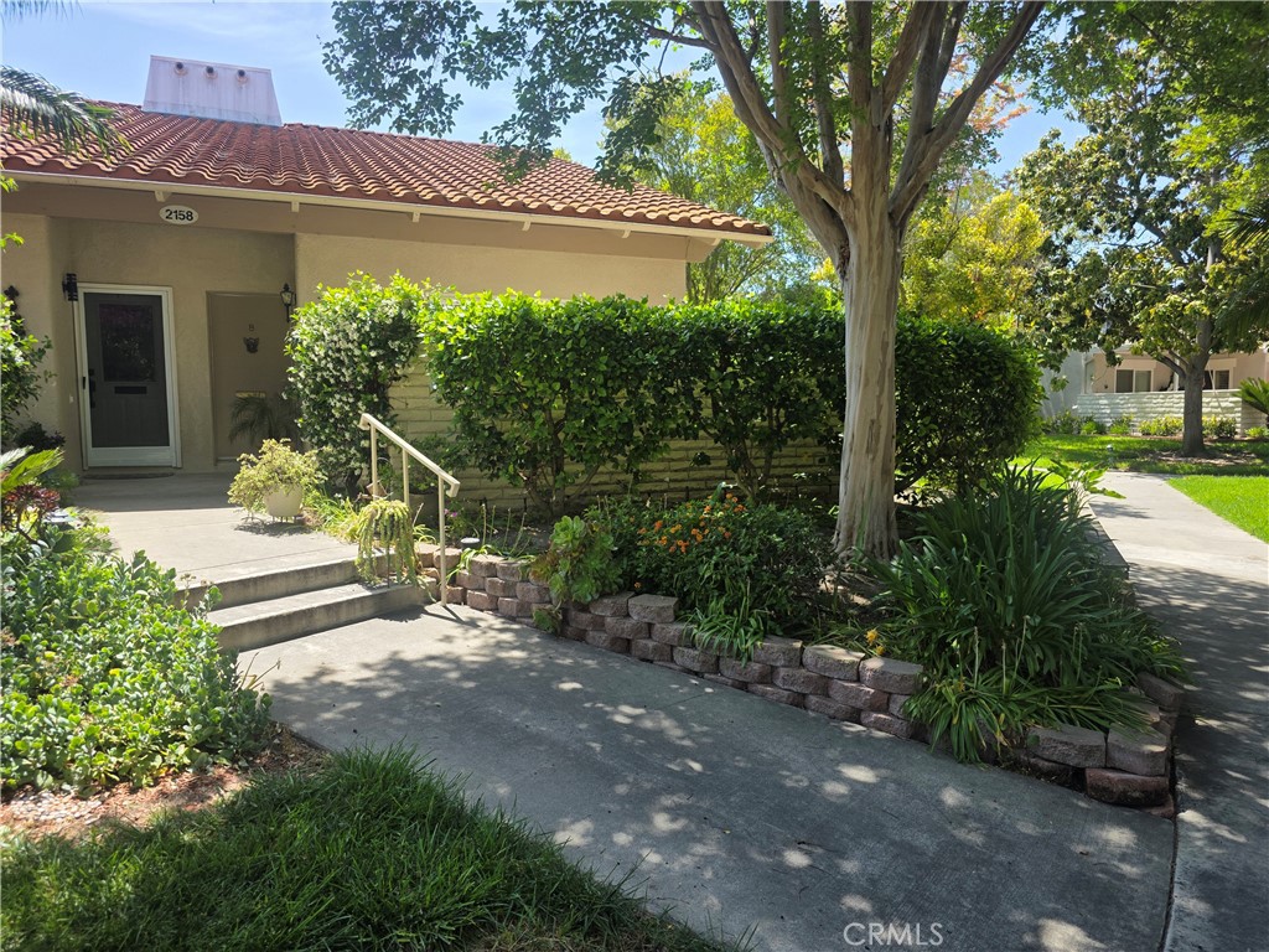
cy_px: 476
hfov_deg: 73.9
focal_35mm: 23
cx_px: 634
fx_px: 843
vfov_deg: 58.9
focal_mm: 6.3
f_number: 1.7
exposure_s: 1/2099
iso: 80
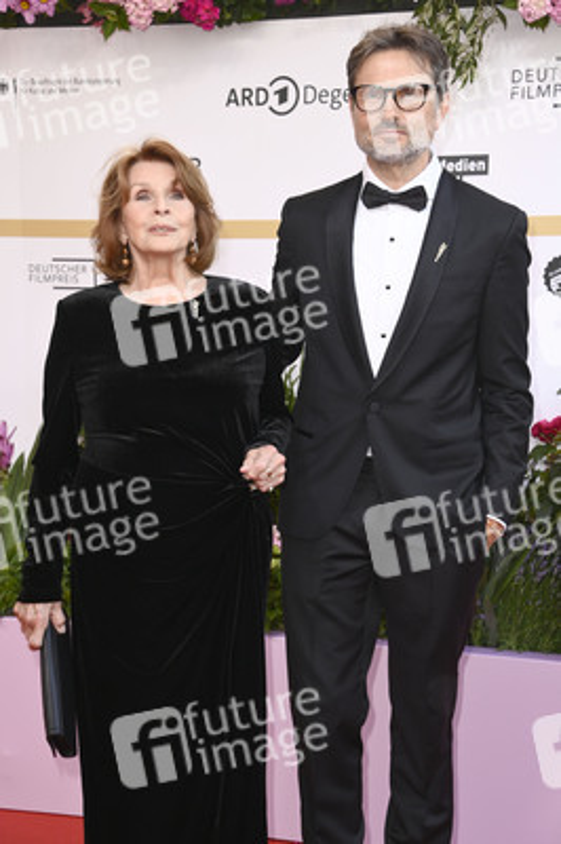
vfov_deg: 23.9
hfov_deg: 16.0
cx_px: 280
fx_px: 1990
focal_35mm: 85
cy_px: 422
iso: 500
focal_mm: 85
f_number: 6.3
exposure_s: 1/250
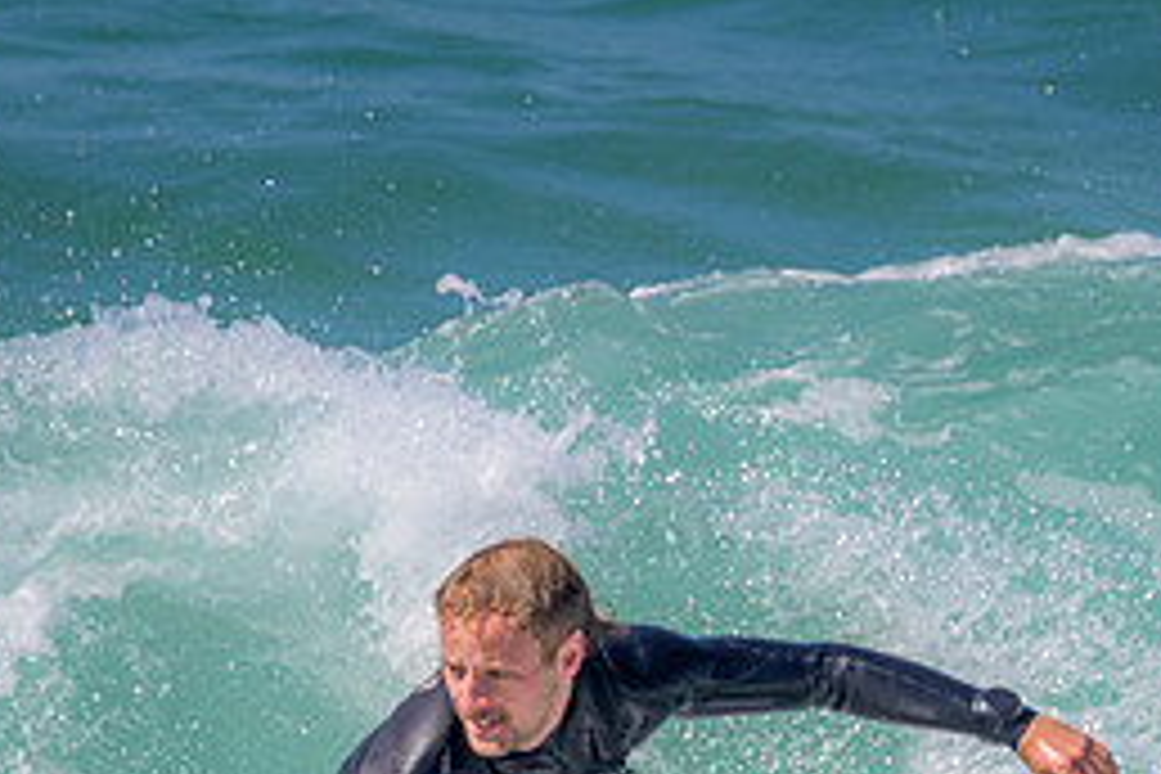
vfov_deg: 0.8
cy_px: 821
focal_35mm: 1796
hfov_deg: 1.1
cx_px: 878
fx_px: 57916
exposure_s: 1/1000
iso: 560
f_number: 11
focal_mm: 800
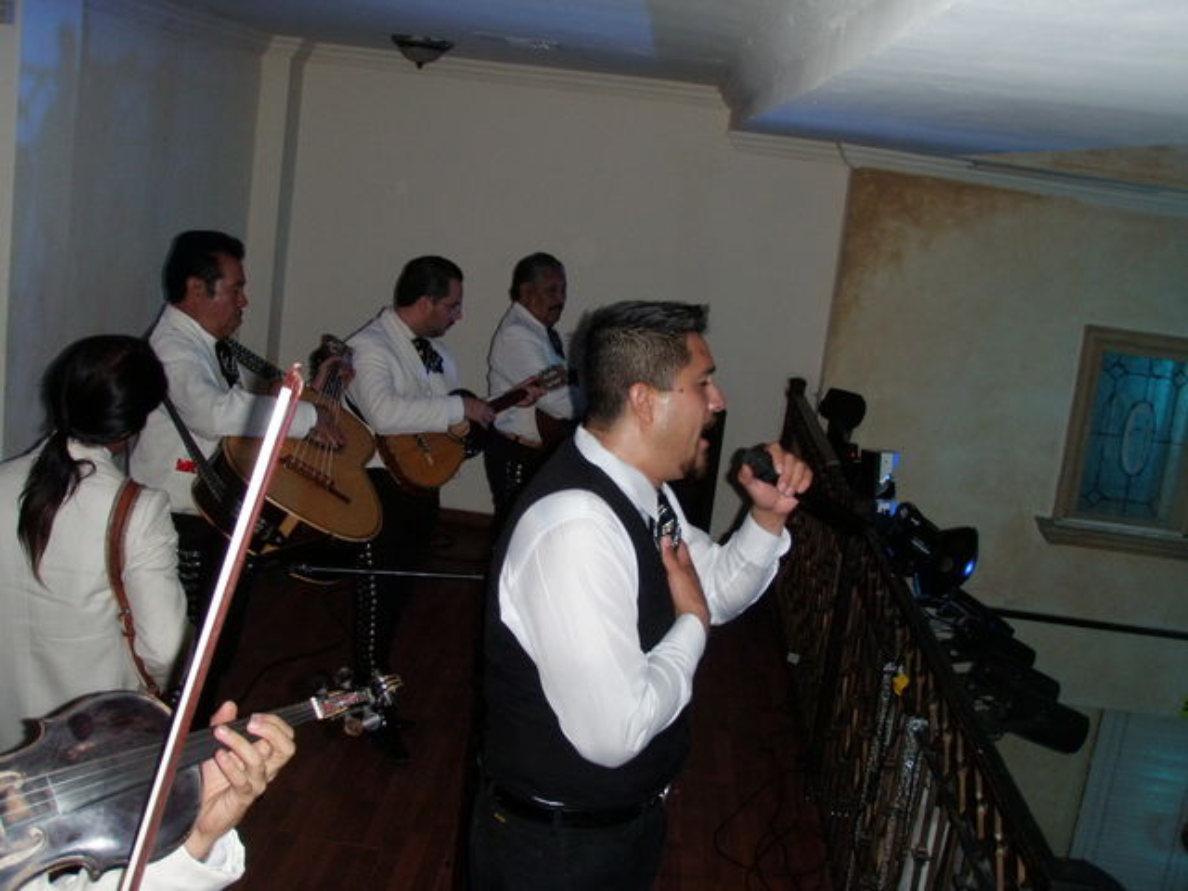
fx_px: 1304
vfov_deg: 37.7
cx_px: 594
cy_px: 446
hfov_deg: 49.0
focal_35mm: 38
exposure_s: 1/30
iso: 200
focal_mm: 6.7
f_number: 3.5
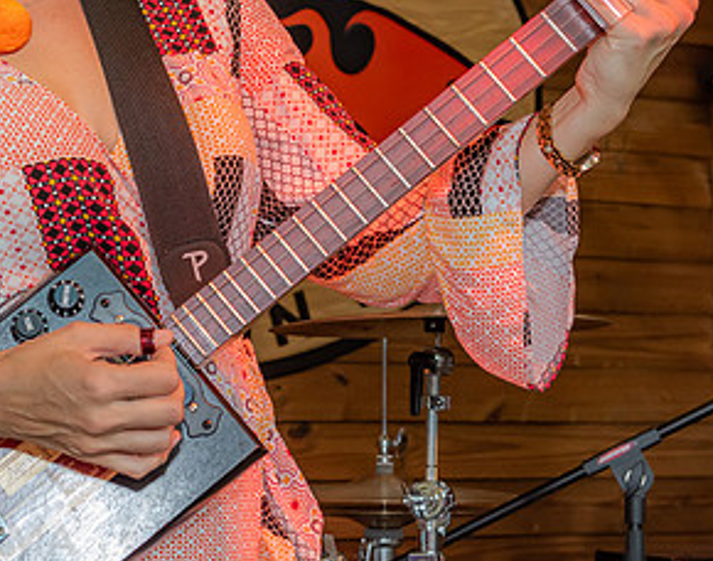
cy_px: 220
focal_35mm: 100
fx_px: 2096
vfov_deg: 15.2
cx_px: 98
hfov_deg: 19.0
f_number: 5.6
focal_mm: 36
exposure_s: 1/160
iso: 800
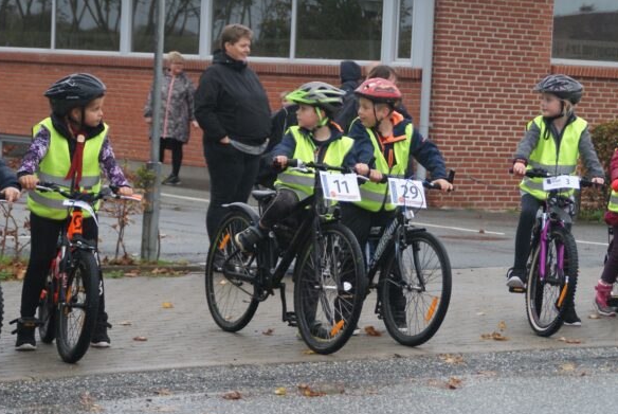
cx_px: 395
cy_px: 151
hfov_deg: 14.8
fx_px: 2372
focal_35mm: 138
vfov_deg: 10.0
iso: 400
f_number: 5
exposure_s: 1/125
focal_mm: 70
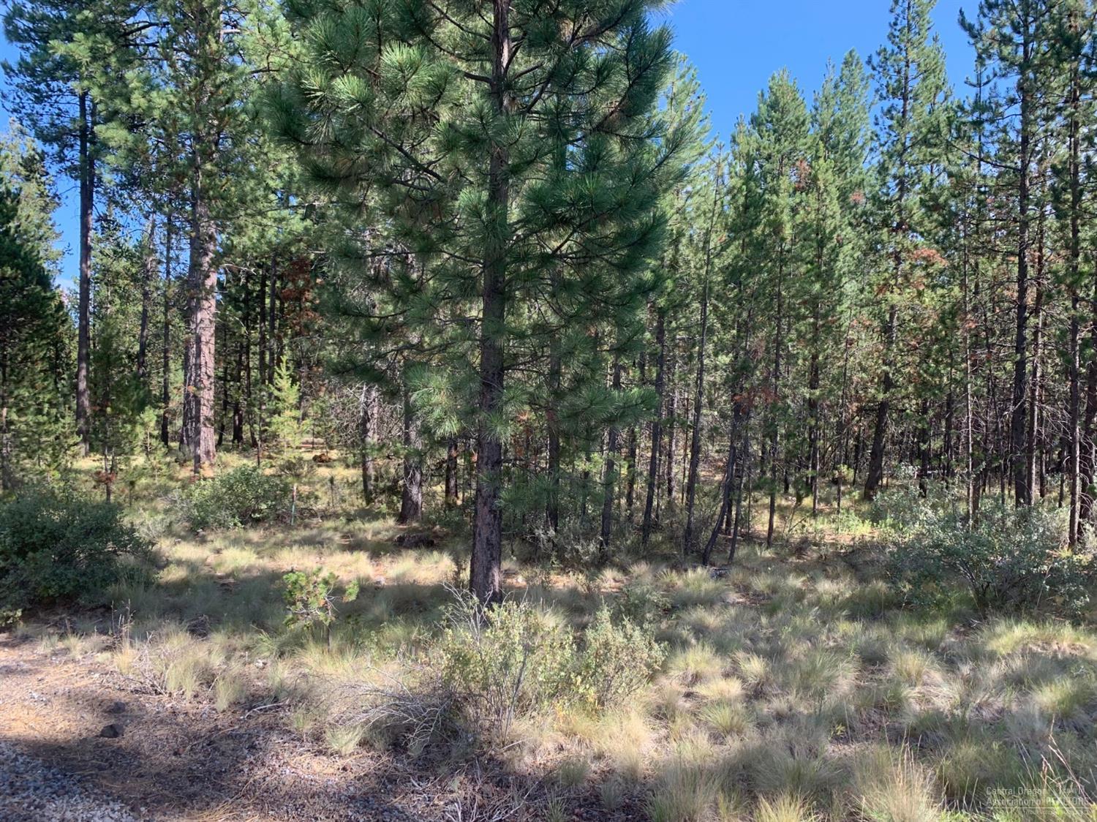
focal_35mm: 26
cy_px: 411
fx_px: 824
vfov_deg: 53.0
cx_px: 548
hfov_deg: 67.3
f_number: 1.8
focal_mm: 4.25
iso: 25
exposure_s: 1/371
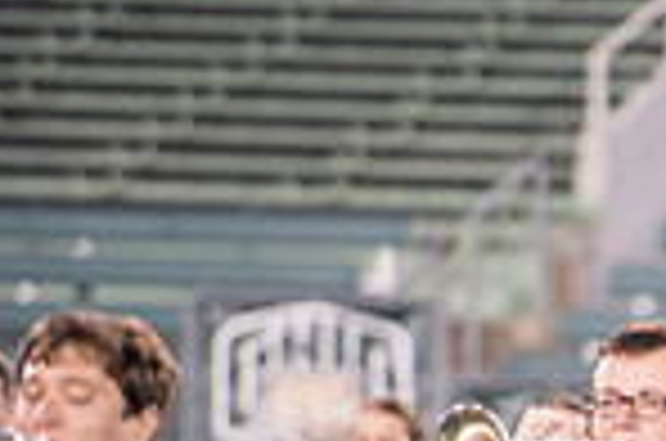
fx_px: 14510
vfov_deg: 1.7
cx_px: 1282
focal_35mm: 786
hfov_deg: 2.6
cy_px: 668
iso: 1000
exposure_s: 1/320
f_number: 2.8
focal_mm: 200
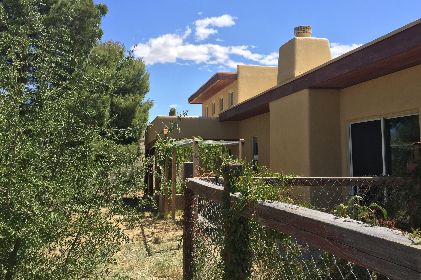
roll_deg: +0.2
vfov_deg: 42.3
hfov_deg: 60.3
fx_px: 362
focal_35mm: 31
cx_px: 211
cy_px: 131
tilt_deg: +4.6
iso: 32
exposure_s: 1/1522
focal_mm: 4.15
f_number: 2.2
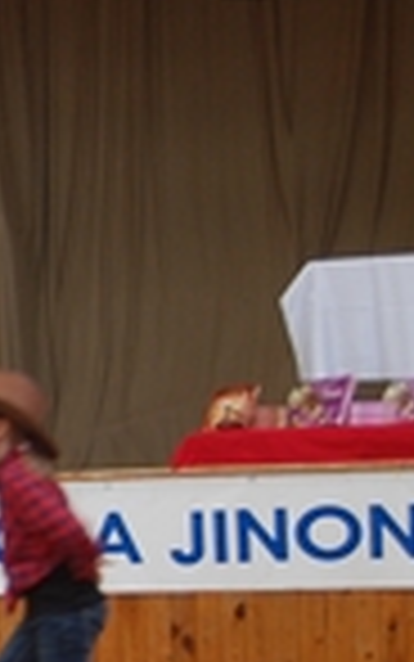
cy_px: 500
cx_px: -608
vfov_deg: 13.0
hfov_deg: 7.6
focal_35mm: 161
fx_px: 2899
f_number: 4.5
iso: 450
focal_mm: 31
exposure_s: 1/30
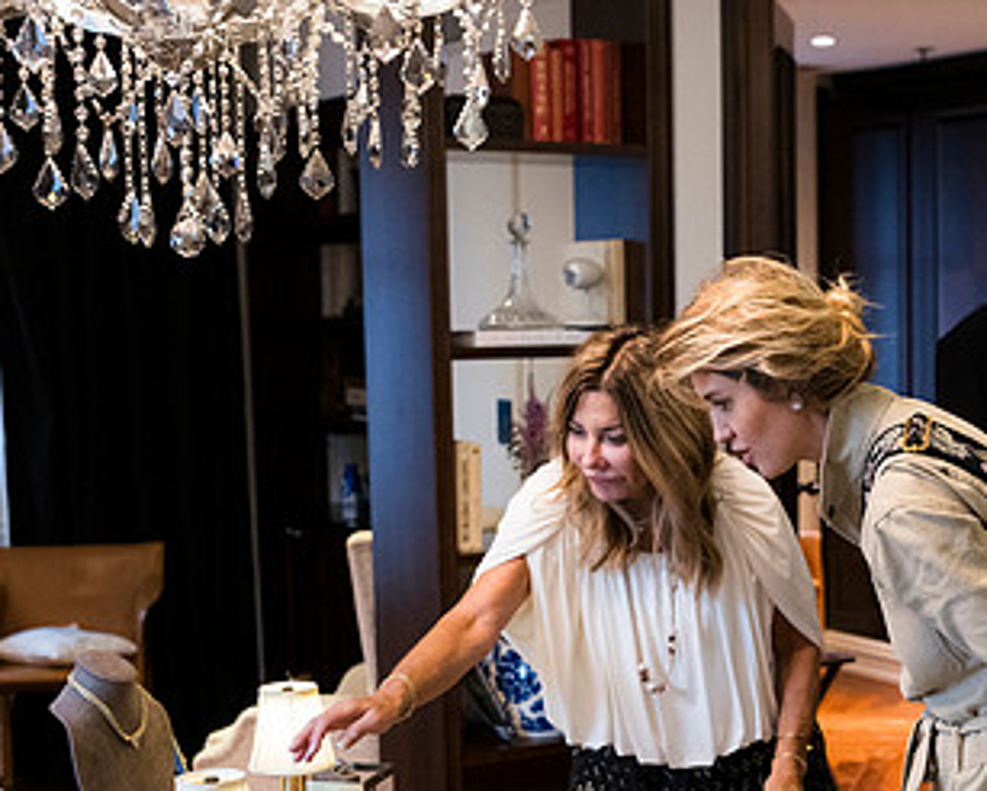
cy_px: 590
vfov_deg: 24.4
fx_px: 1812
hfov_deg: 29.8
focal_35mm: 62
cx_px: 775
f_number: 3.2
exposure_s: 1/160
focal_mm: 35
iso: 2500
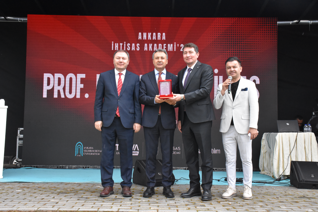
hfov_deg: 41.1
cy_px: 106
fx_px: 424
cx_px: 159
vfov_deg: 28.1
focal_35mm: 48
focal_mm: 32
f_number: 13
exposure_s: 1/640
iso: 4000
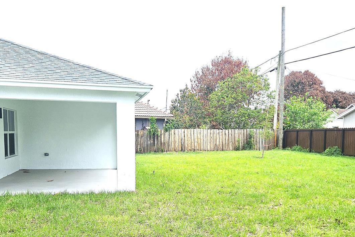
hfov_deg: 52.9
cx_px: 203
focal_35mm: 36
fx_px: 355
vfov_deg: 36.3
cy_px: 168
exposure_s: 1/2614
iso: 25
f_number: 1.8
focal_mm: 5.4
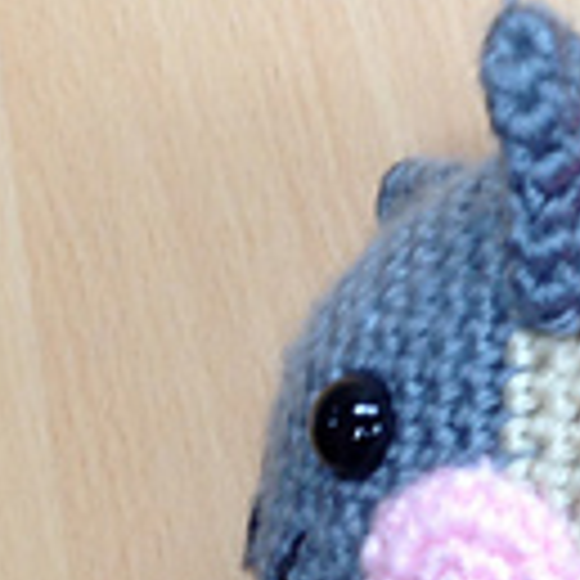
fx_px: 2749
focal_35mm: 145
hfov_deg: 11.4
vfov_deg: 12.0
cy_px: 499
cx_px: 931
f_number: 2.4
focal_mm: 4.12
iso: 50
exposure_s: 1/20
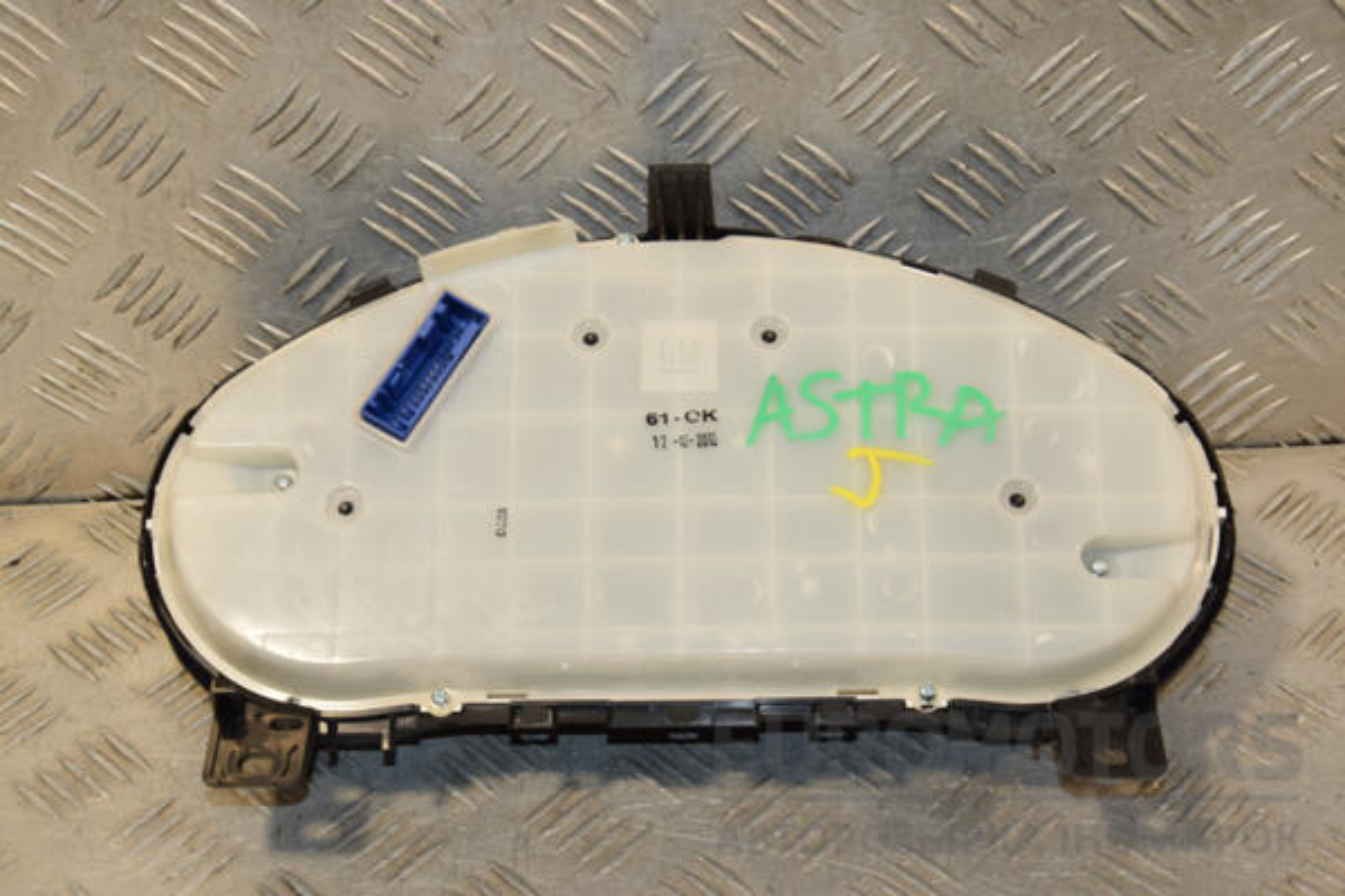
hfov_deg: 31.9
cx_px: 672
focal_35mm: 63
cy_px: 448
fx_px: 2354
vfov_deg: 21.6
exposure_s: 1/200
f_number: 9
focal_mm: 42
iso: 800
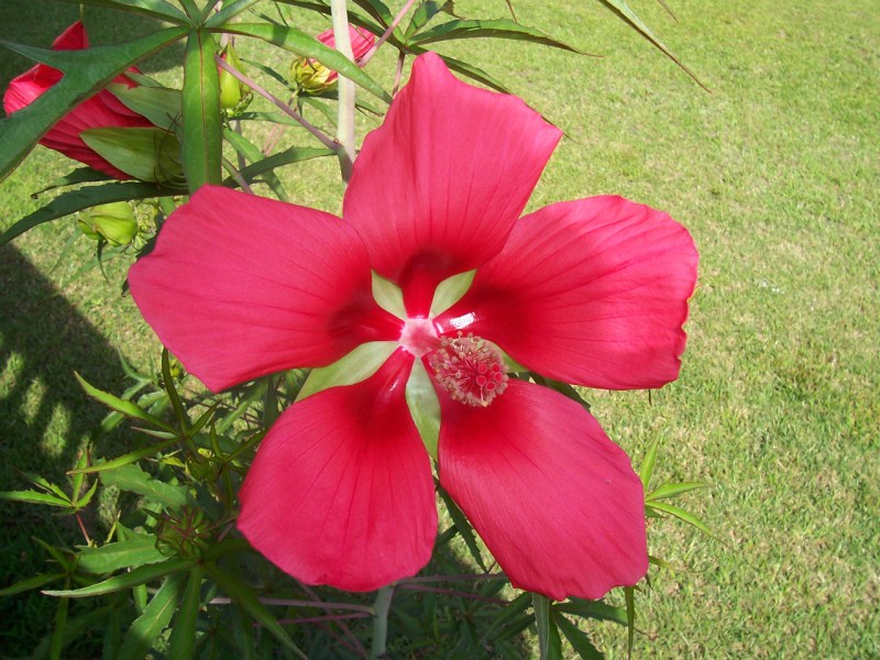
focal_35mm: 34
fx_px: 864
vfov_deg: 41.8
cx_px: 440
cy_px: 330
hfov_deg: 54.0
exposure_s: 1/250
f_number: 5.6
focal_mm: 5.6
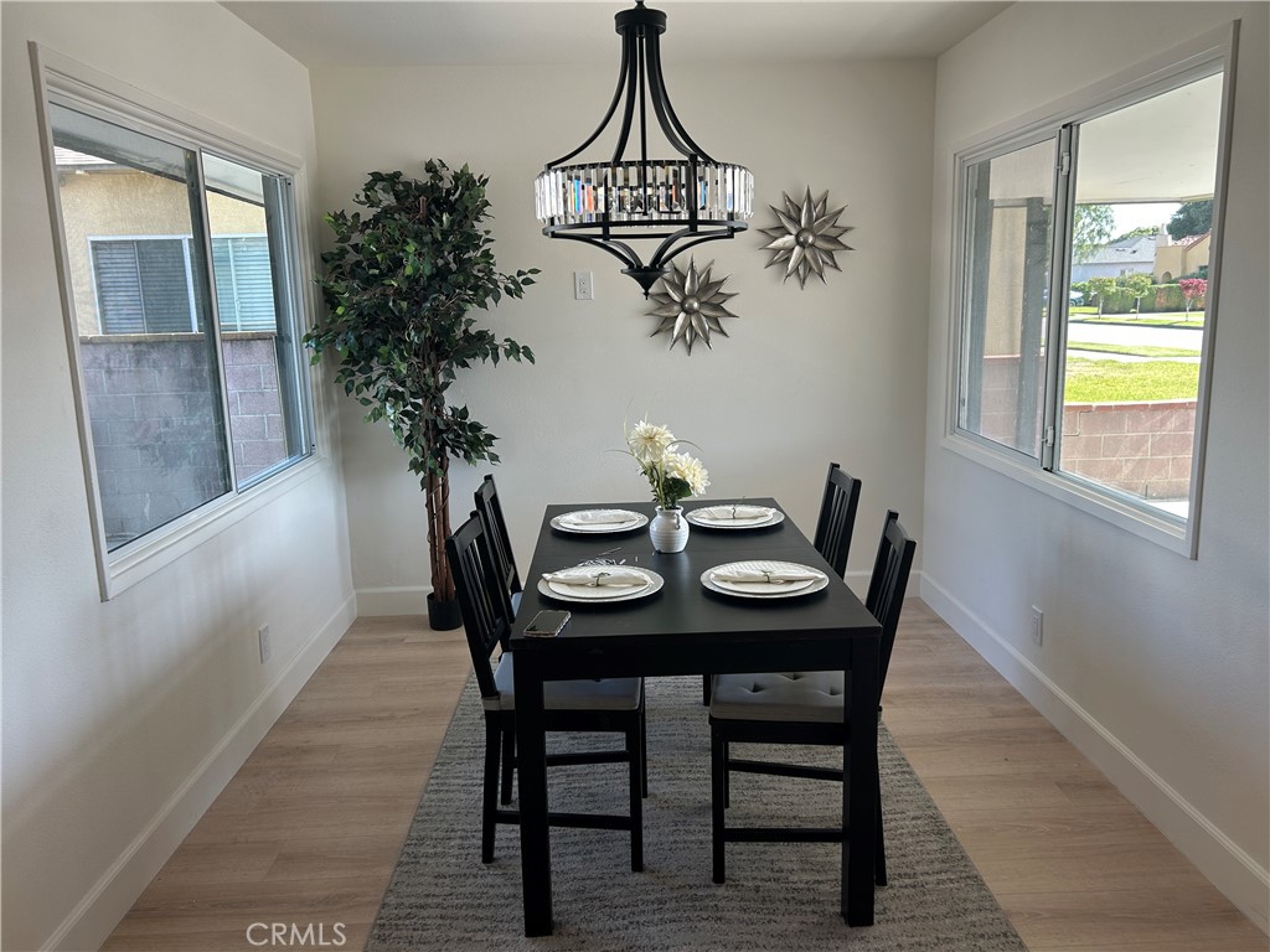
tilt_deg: -10.3
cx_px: 635
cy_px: 476
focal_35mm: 26
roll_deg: +1.6
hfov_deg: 67.3
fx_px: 954
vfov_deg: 53.1
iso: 40
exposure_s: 1/121
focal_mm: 5.7
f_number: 1.5
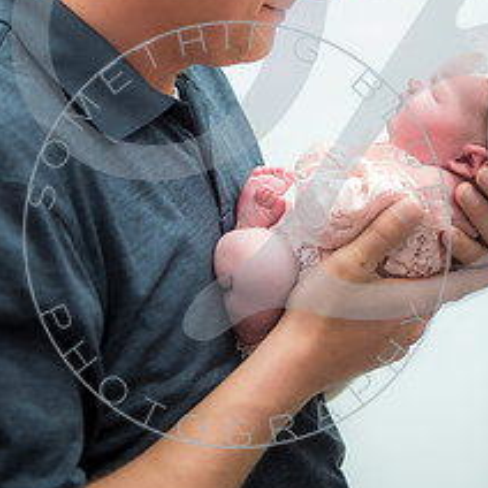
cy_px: 60
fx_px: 1579
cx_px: 341
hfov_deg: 17.5
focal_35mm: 99
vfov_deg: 17.3
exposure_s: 1/125
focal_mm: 55
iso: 400
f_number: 2.8
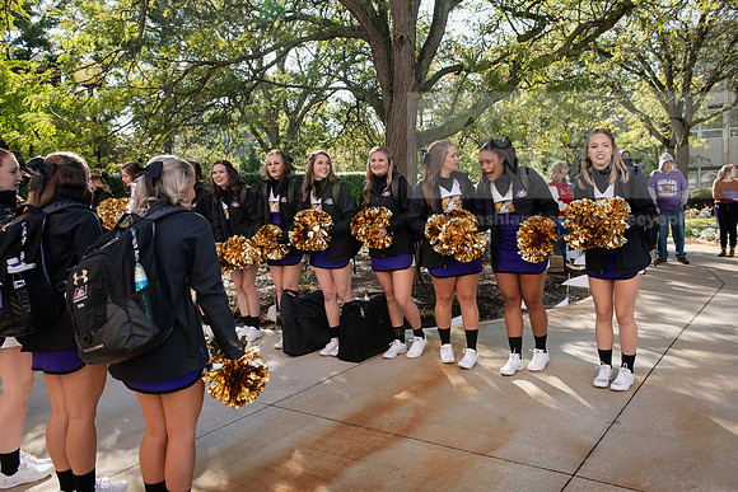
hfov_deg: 60.3
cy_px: 246
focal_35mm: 31
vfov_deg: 42.3
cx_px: 369
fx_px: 636
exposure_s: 1/500
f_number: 5.6
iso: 400
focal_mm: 31
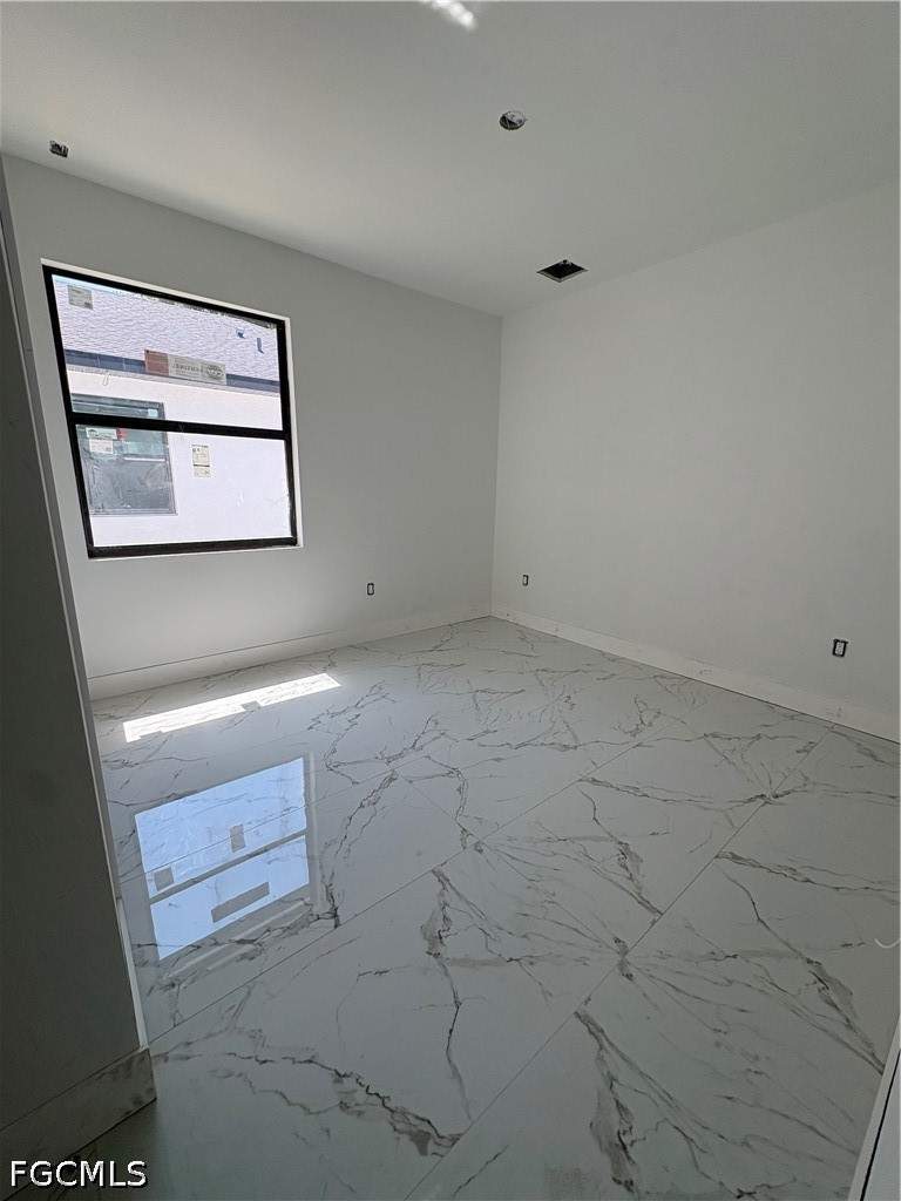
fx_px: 486
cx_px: 450
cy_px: 600
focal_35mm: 14
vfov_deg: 102.1
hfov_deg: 85.7
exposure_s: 1/280
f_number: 2.2
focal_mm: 2.22
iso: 64
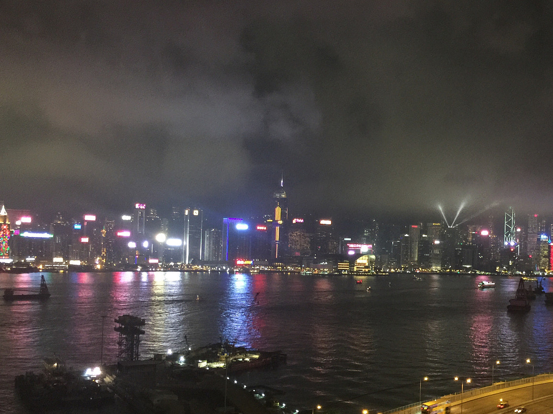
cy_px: 255
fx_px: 655
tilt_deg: -0.1
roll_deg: -2.5
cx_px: 376
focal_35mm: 41
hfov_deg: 45.0
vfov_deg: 35.0
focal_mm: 4.15
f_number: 2.2
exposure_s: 1/4
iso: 125
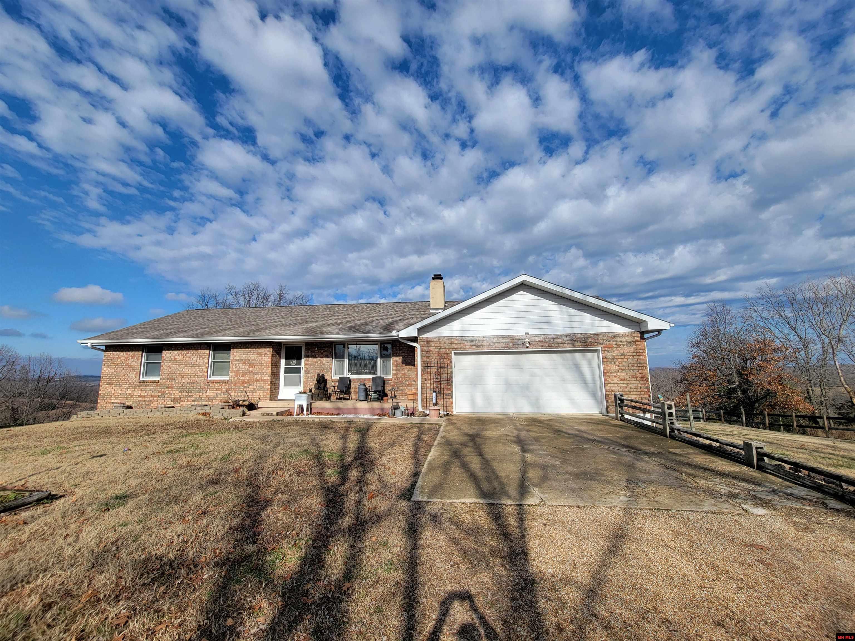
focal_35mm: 13
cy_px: 320
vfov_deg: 89.9
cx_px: 428
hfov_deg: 106.2
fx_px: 321
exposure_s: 1/2027
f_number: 2.2
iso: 50
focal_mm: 2.2
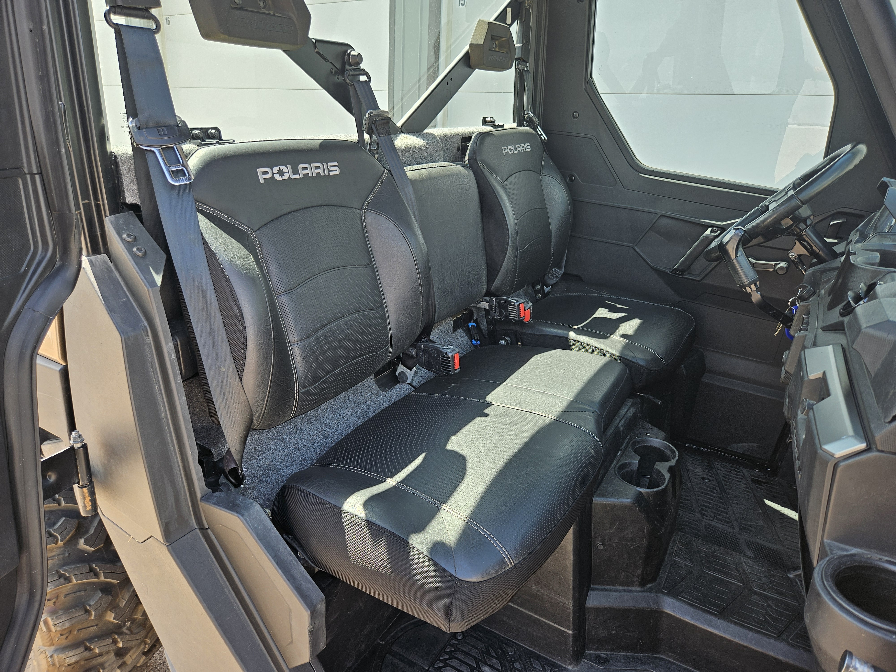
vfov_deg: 58.9
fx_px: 595
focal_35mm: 23
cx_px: 448
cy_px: 336
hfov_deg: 73.9
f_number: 1.8
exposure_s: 1/147
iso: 25
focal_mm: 5.4
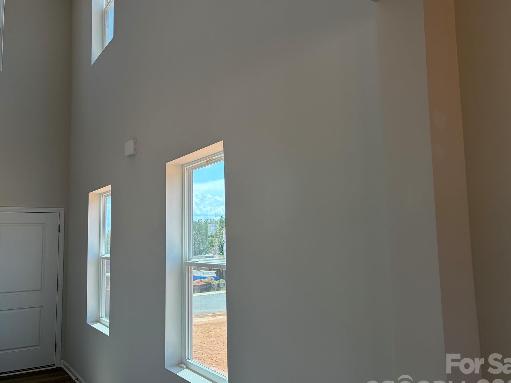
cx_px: 243
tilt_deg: +6.2
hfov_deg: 59.9
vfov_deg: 46.8
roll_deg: +0.6
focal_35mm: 30
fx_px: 443
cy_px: 189
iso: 64
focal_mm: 5.96
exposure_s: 1/485
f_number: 1.6
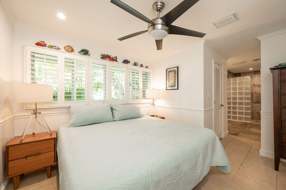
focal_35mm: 14
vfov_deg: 81.0
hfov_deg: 104.1
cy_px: 95
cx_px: 143
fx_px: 112
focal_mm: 14
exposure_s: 1/60
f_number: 8
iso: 1250
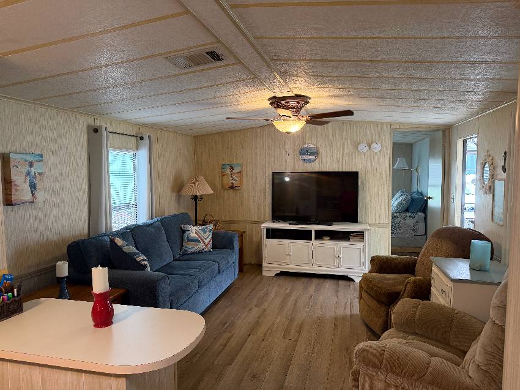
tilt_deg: -5.9
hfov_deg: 71.6
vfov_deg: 56.8
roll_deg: +0.9
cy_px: 195
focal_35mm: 24
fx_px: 360
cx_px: 260
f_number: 1.78
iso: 250
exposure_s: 1/60
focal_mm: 6.76
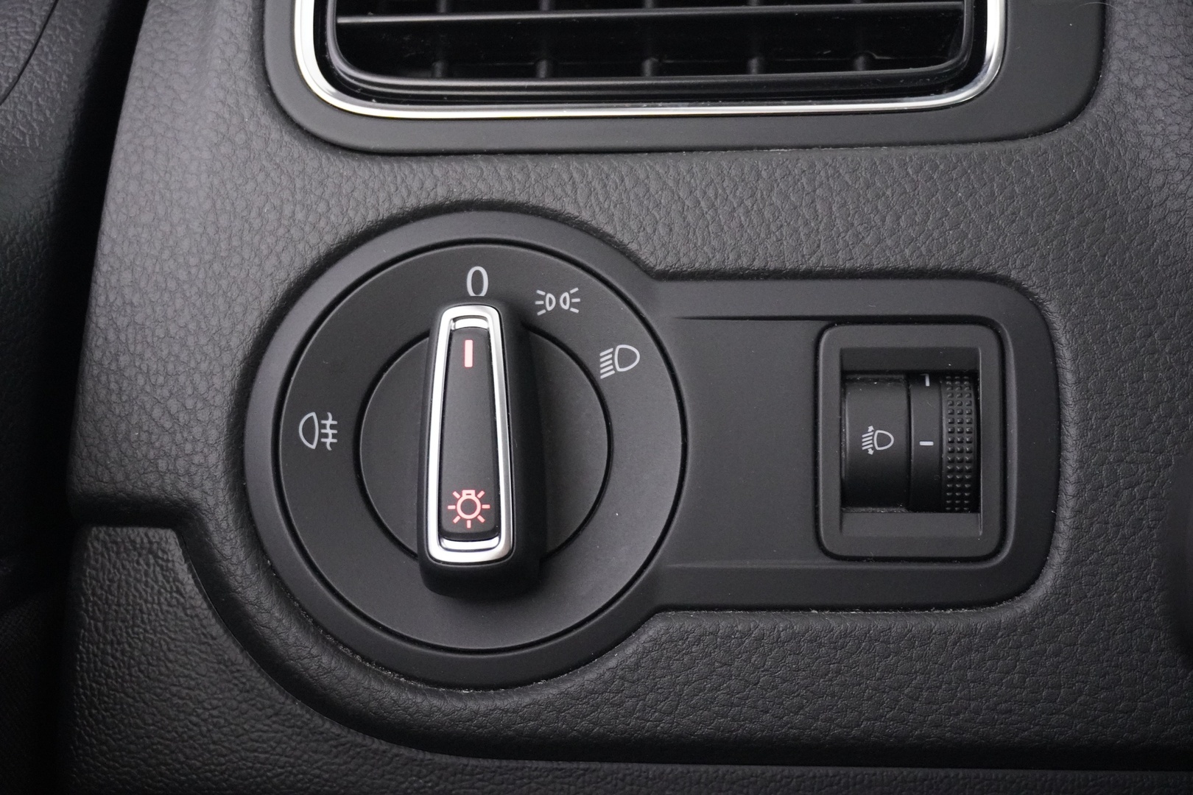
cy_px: 398
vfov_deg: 23.2
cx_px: 596
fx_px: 1938
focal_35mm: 58
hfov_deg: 34.2
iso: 6400
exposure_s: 1/20
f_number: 5.6
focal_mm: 39
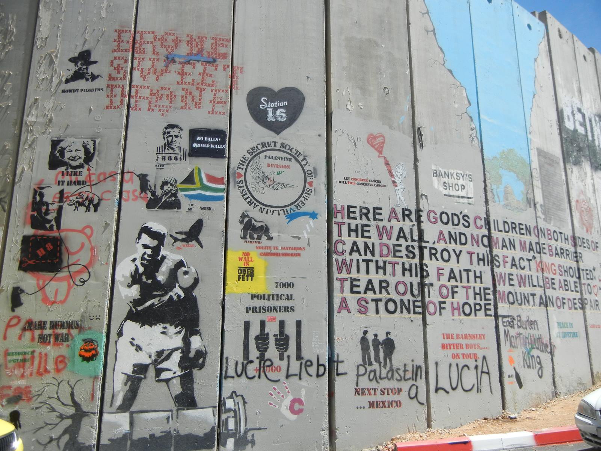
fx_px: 521
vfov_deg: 46.8
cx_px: 300
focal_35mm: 30
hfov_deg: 60.0
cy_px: 226
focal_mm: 5.4
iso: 160
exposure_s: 1/360
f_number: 7
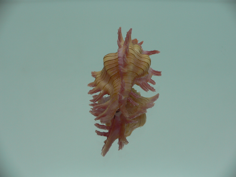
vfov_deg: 40.7
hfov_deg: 52.6
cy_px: 88
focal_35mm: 35
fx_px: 239
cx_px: 118
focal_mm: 4.6
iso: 80
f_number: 2.8
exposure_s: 1/60
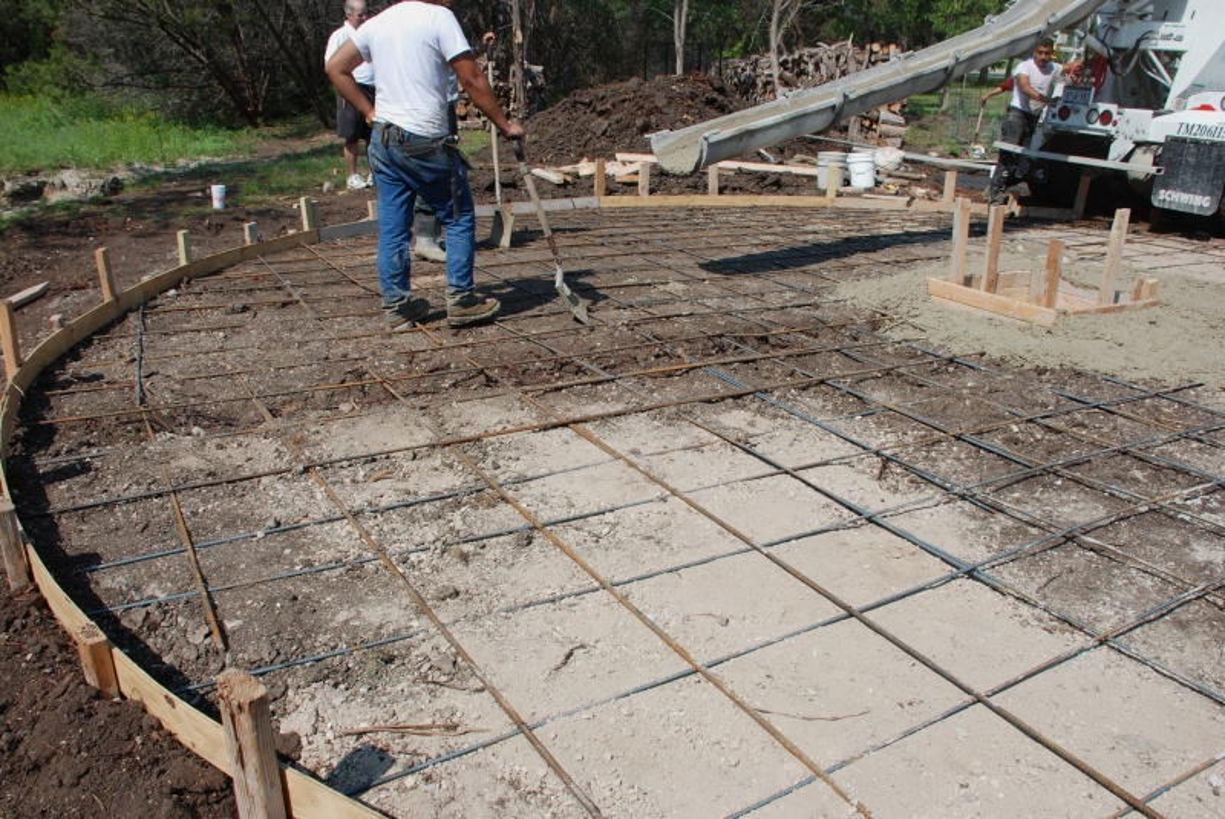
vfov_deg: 43.7
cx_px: 612
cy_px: 410
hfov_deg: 61.9
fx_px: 1022
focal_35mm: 30
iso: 100
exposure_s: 1/250
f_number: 8
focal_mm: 20
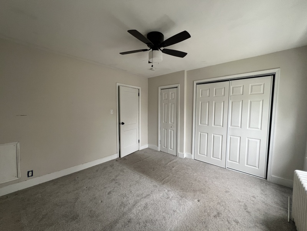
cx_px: 154
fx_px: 115
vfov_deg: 89.9
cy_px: 116
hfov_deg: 106.2
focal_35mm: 13
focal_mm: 1.57
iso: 125
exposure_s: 1/99
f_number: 1.8
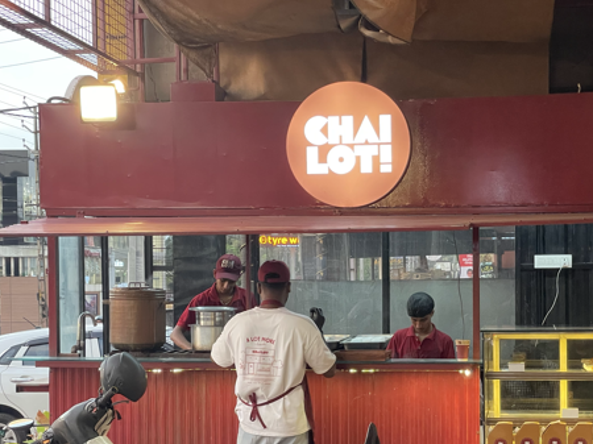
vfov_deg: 19.8
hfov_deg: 26.3
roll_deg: +0.9
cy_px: 315
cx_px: 370
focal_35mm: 74
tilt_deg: -1.5
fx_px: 1267
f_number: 2
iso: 250
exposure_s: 1/106
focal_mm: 6
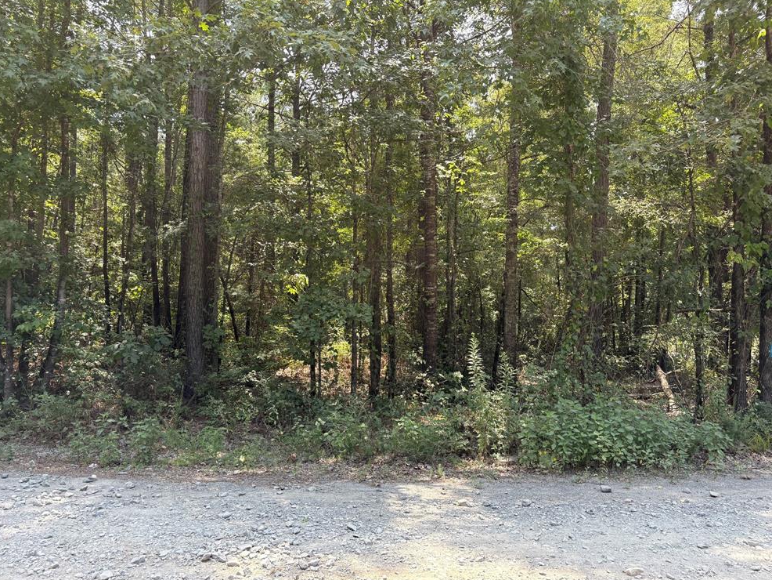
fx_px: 602
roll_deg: +0.7
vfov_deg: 51.4
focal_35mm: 27
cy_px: 295
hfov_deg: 65.3
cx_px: 384
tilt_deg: +3.2
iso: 64
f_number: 1.6
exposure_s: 1/465
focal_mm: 5.96
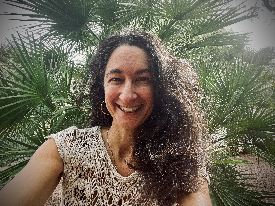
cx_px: 138
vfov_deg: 58.9
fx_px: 183
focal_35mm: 23
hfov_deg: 73.9
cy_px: 103
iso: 64
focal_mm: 2.71
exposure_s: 1/121
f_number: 2.2
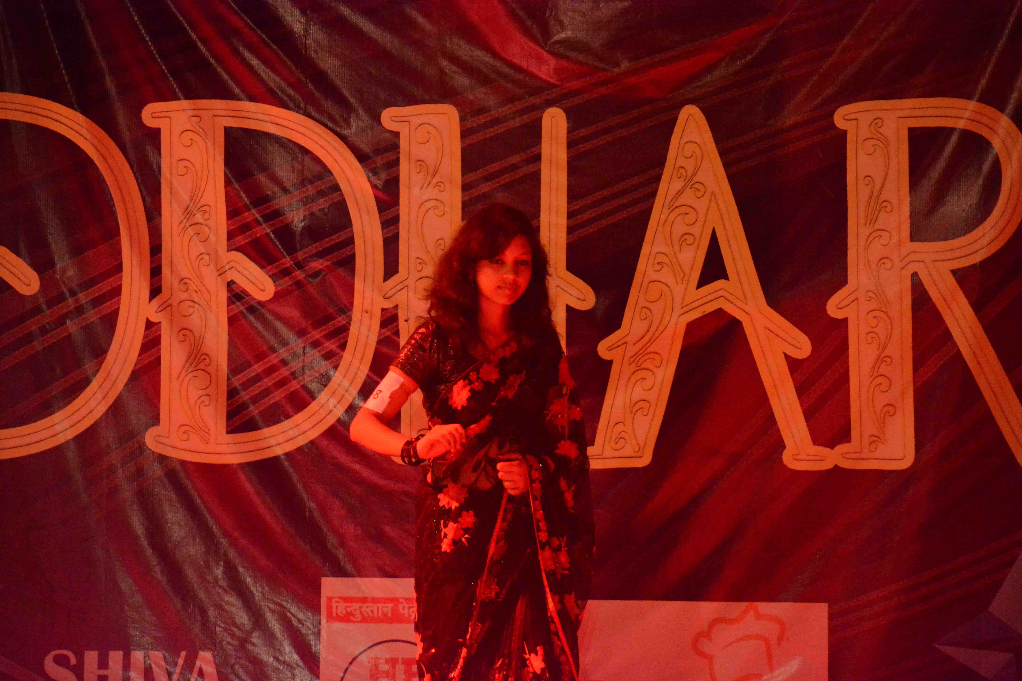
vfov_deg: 7.0
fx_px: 5535
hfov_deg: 10.5
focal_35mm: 195
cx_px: 511
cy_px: 340
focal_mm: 130
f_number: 4.8
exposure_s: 1/160
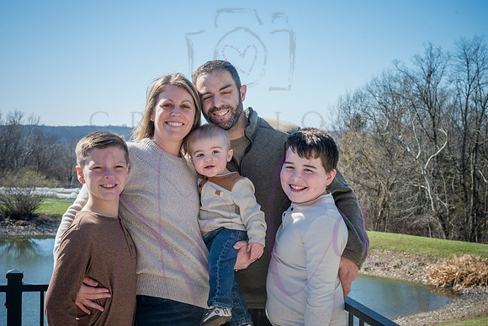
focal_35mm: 58
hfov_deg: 34.5
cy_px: 163
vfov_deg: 23.4
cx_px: 244
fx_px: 786
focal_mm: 58
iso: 400
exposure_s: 1/320
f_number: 13
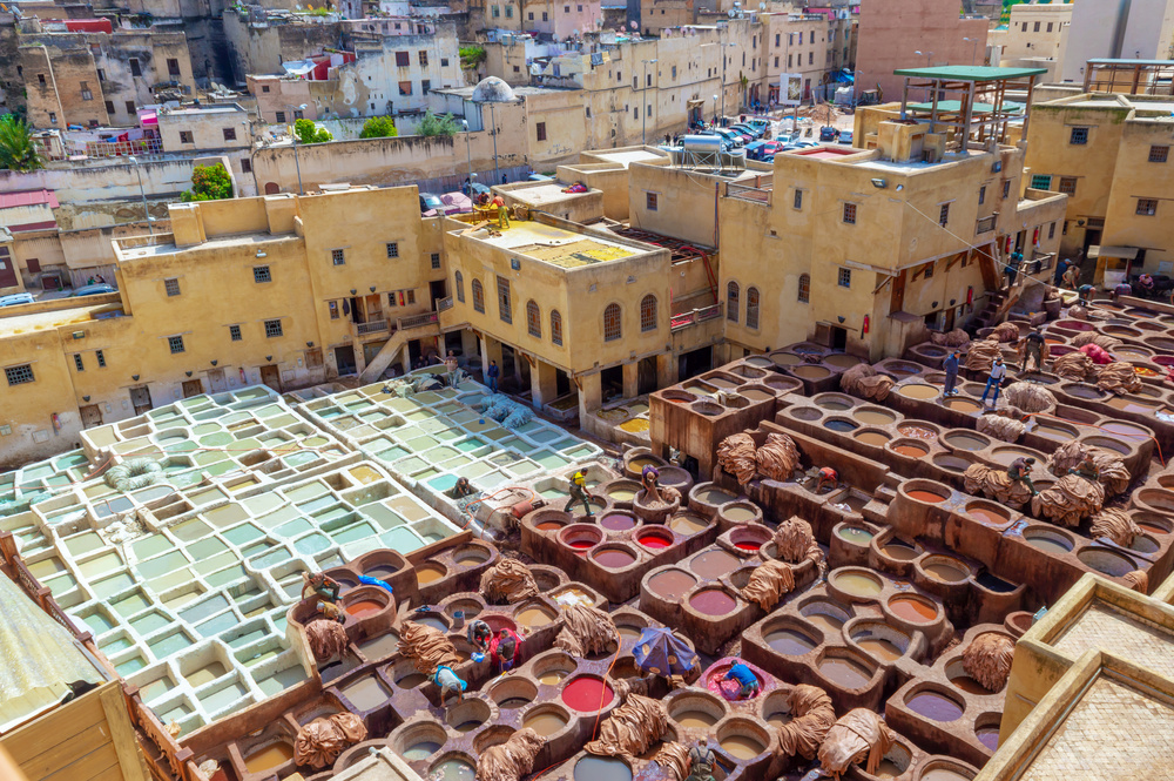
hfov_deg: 67.4
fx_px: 880
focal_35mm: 27
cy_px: 390
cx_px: 587
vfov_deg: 47.9
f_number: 10
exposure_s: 1/200
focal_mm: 18
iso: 100
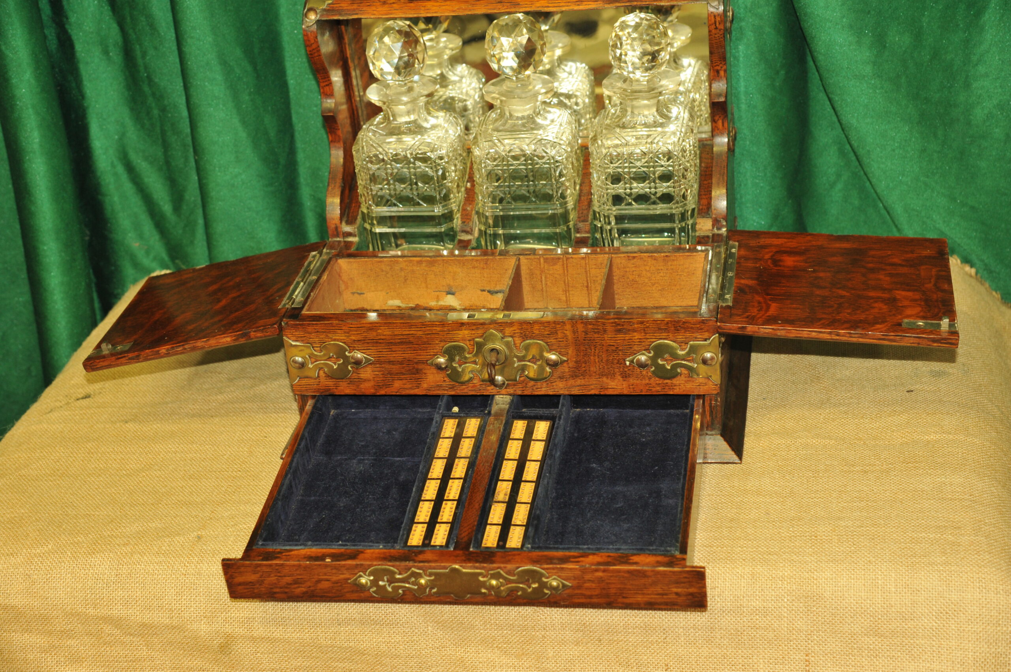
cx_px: 506
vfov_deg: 21.9
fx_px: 1740
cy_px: 336
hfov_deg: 32.4
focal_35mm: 62
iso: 1250
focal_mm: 62
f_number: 5.6
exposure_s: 1/60
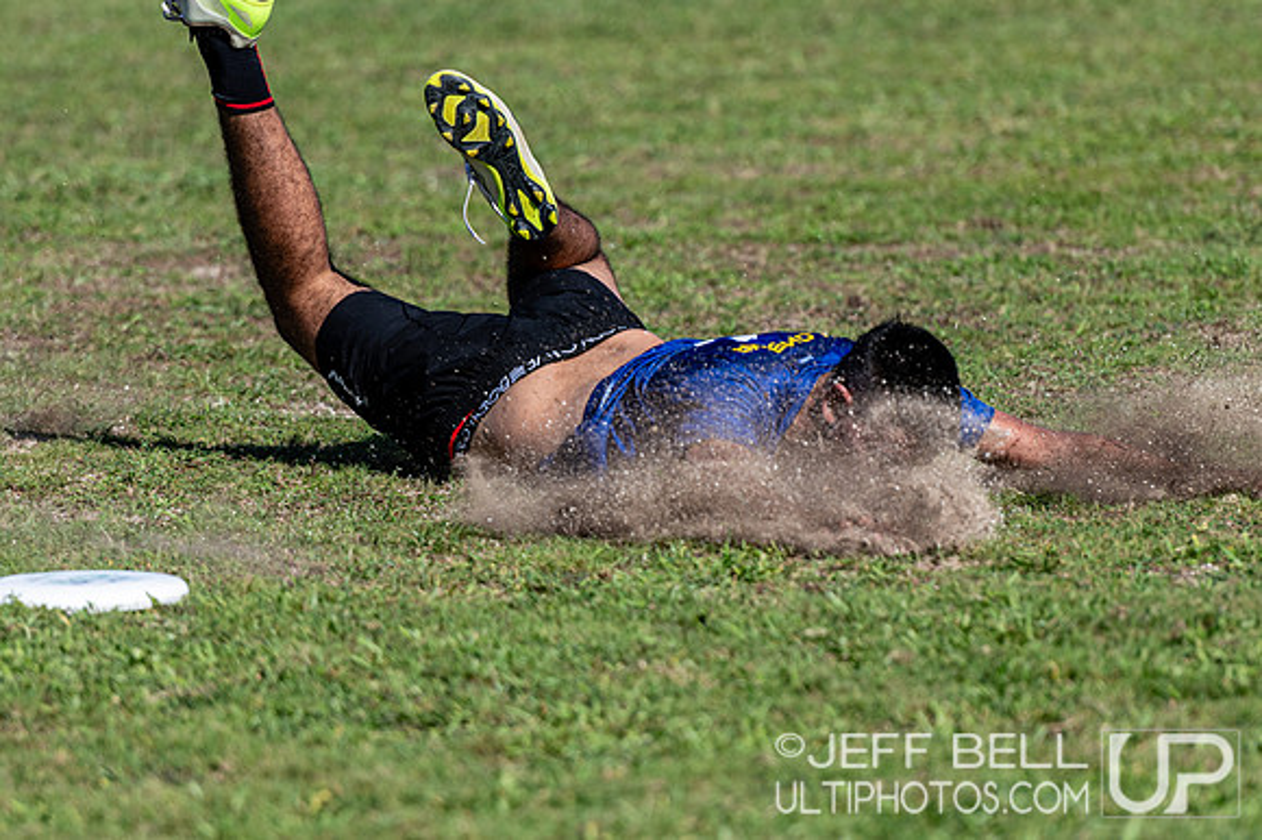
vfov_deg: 4.1
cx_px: 561
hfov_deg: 6.2
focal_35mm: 333
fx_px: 11675
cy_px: 467
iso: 100
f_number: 3.2
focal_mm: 200
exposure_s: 1/2500
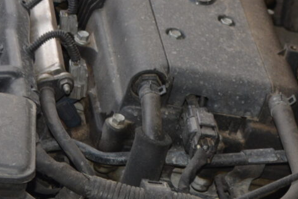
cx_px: 195
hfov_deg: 9.9
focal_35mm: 207
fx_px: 1714
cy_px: 5
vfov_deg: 6.6
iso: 200
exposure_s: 1/160
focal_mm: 26
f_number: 4.2
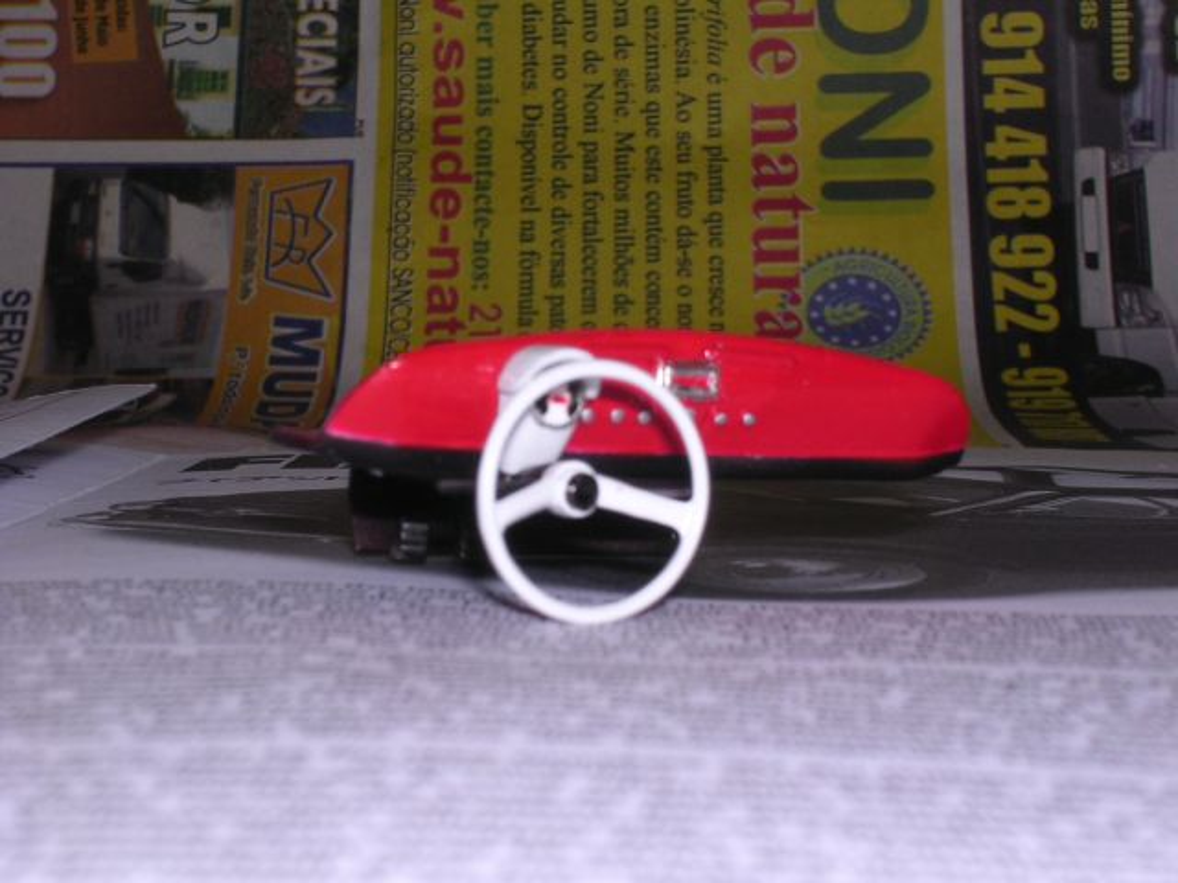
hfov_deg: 21.5
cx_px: 589
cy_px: 442
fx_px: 3097
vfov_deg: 16.2
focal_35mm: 91
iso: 100
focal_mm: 13.7
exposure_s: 1/60.1
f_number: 8.5
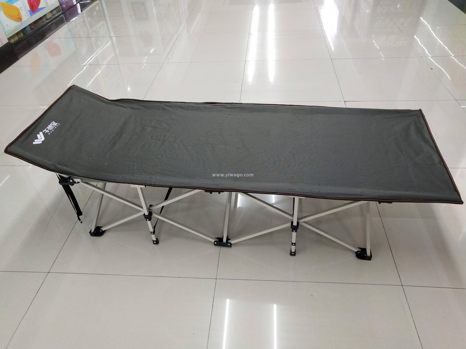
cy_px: 174
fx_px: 404
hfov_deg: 60.0
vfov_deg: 46.8
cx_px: 233
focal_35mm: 30
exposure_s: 1/50
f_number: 1.8
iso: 169
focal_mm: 3.95
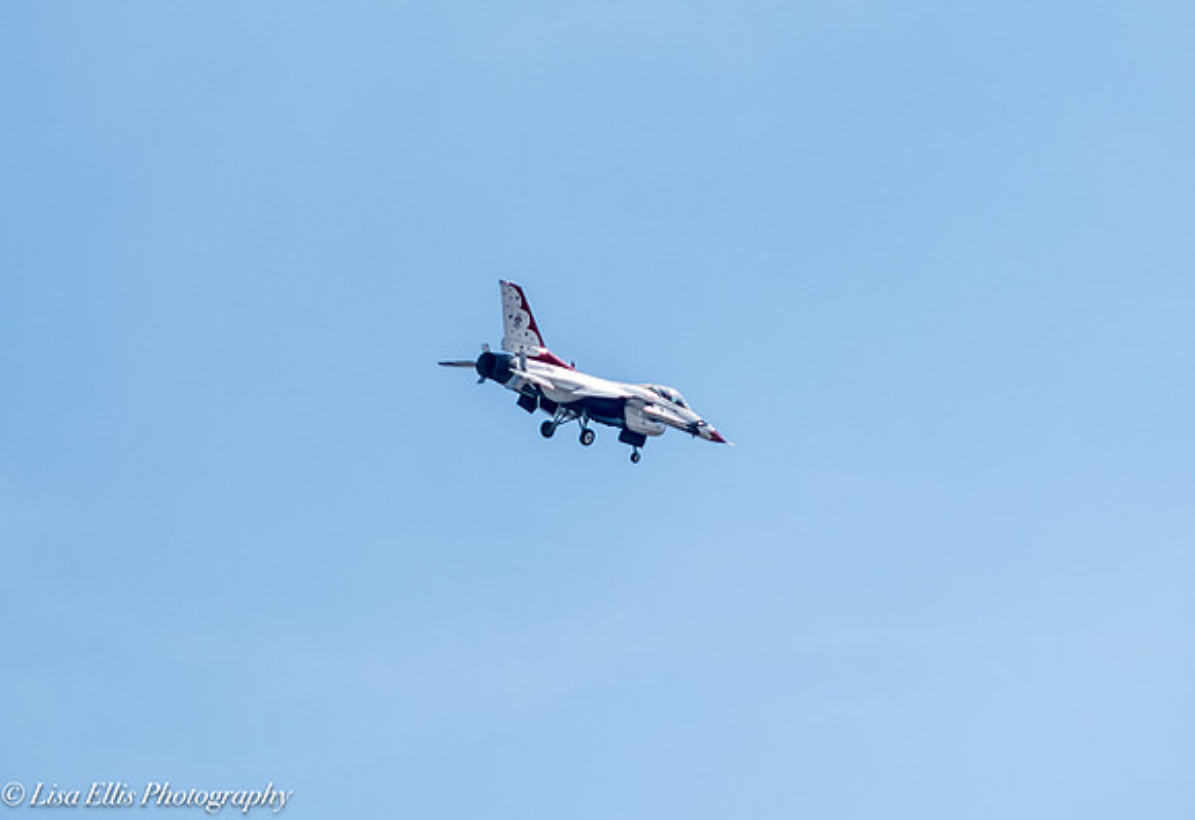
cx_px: 614
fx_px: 18488
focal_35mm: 552
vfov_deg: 2.5
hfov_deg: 3.7
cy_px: 415
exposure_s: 1/1250
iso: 100
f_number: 5
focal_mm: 200
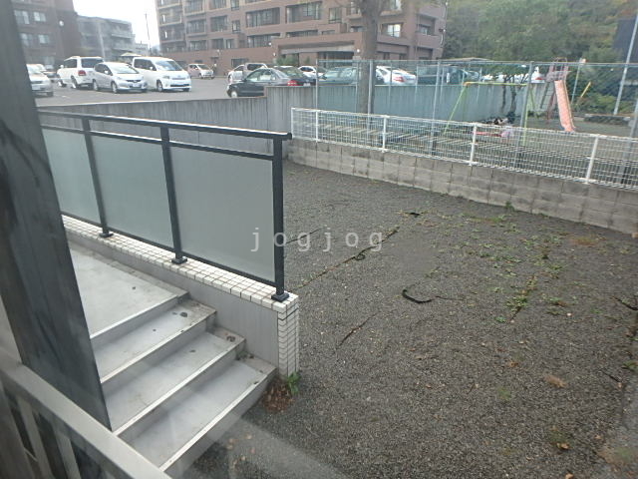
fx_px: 387
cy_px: 240
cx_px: 319
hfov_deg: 79.0
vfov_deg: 63.4
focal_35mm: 21
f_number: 3.5
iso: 125
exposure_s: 1/160
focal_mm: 3.7
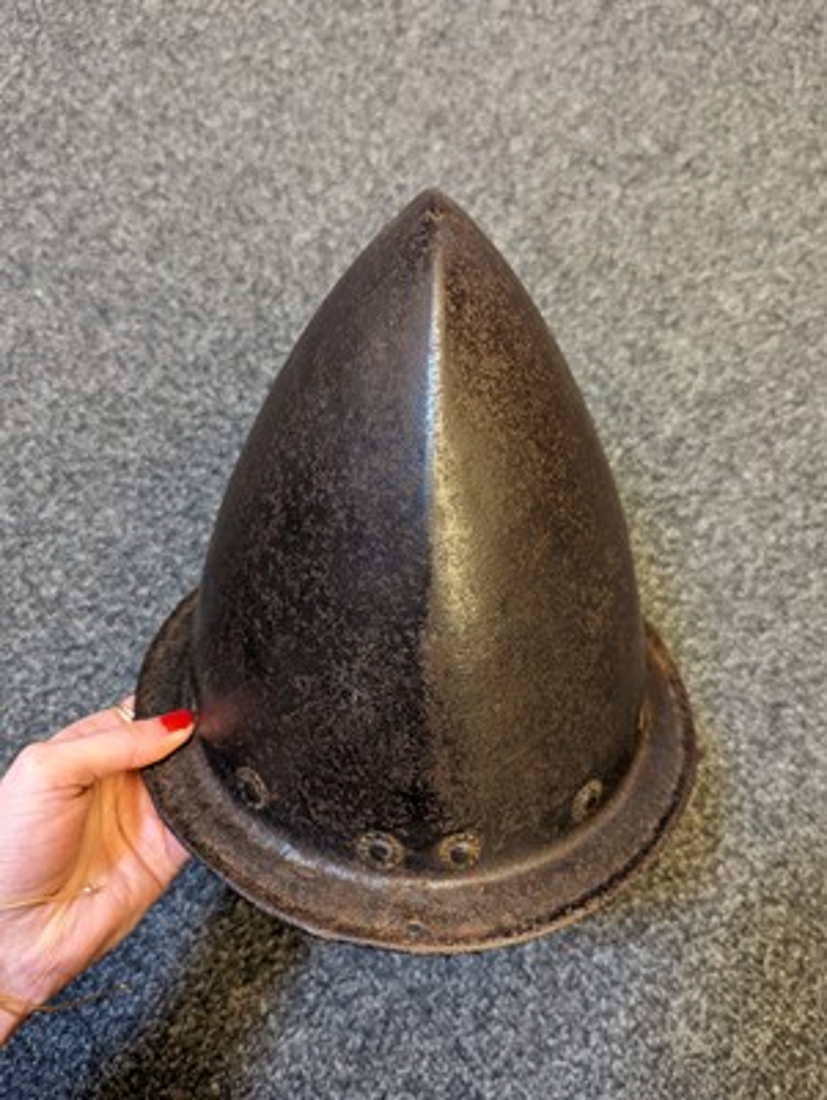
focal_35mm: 24
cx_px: 414
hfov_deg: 56.9
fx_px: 763
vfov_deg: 71.5
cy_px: 550
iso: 529
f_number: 1.85
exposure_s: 1/25
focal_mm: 6.81
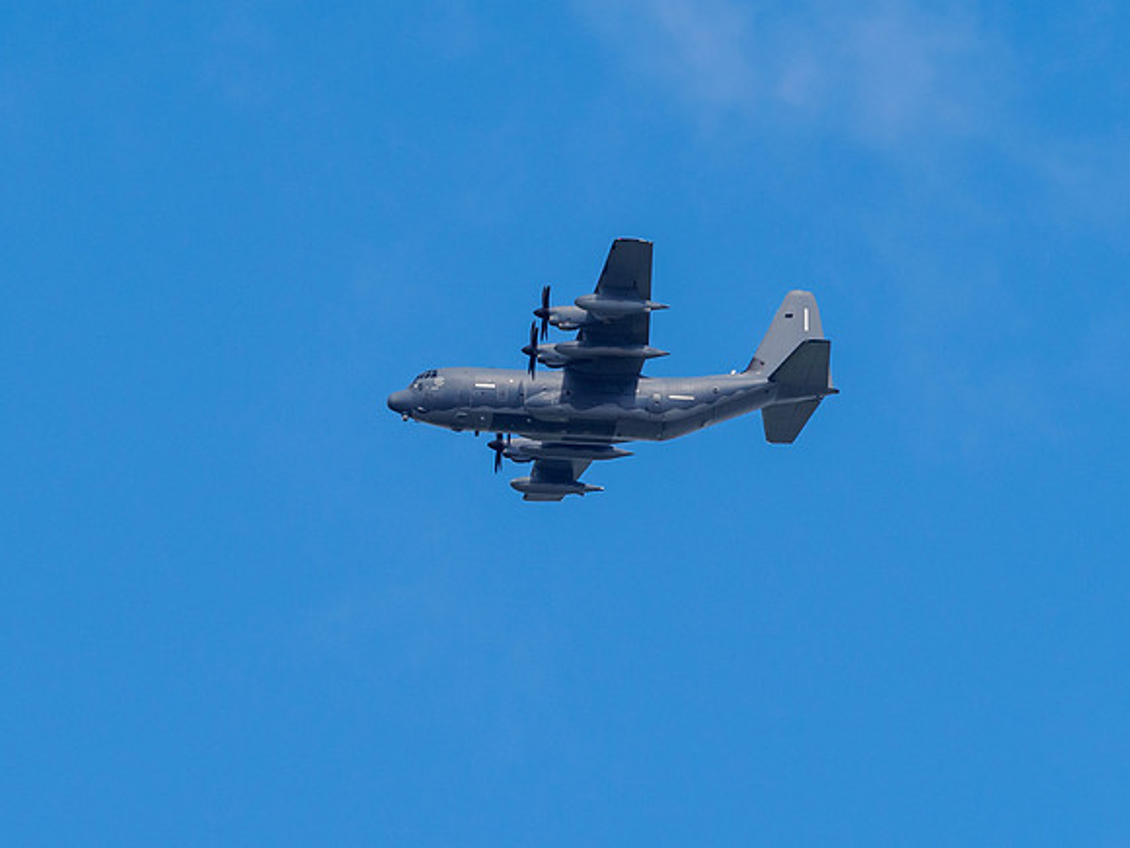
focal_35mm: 673
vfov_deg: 2.2
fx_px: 21964
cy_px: 404
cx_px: 387
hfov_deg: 2.9
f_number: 6.3
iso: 200
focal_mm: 210
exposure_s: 1/800
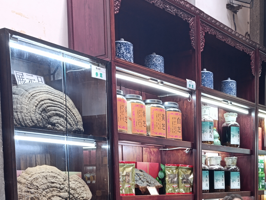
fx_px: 431
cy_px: 224
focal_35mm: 56
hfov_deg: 33.3
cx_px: 213
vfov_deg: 24.3
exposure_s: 1/100
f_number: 1.6
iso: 1250
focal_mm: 6.14
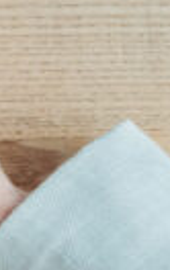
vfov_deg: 4.5
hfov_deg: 2.8
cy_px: -55
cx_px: -431
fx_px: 3410
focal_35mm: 462
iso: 320
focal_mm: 50
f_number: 4
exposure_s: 1/160
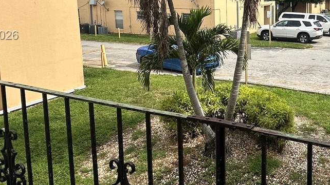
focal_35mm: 38
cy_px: 36
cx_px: 269
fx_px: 332
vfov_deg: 30.4
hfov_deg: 49.3
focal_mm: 2.22
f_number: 2.2
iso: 50
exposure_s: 1/1715
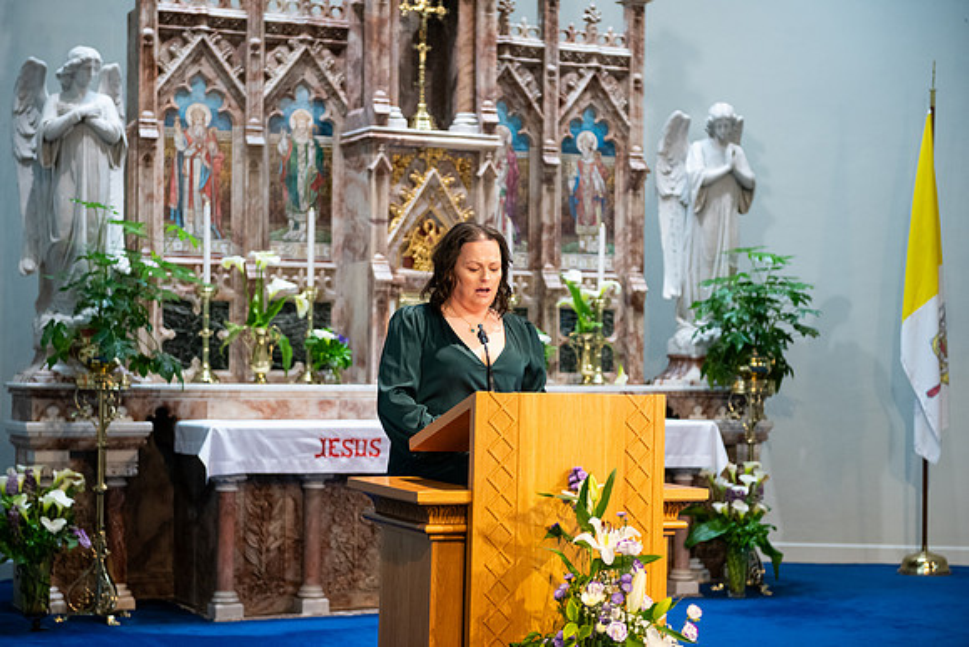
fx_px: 1885
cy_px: 324
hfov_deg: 28.8
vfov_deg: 19.5
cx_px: 484
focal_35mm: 70
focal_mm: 70
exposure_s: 1/160
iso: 800
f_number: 3.5
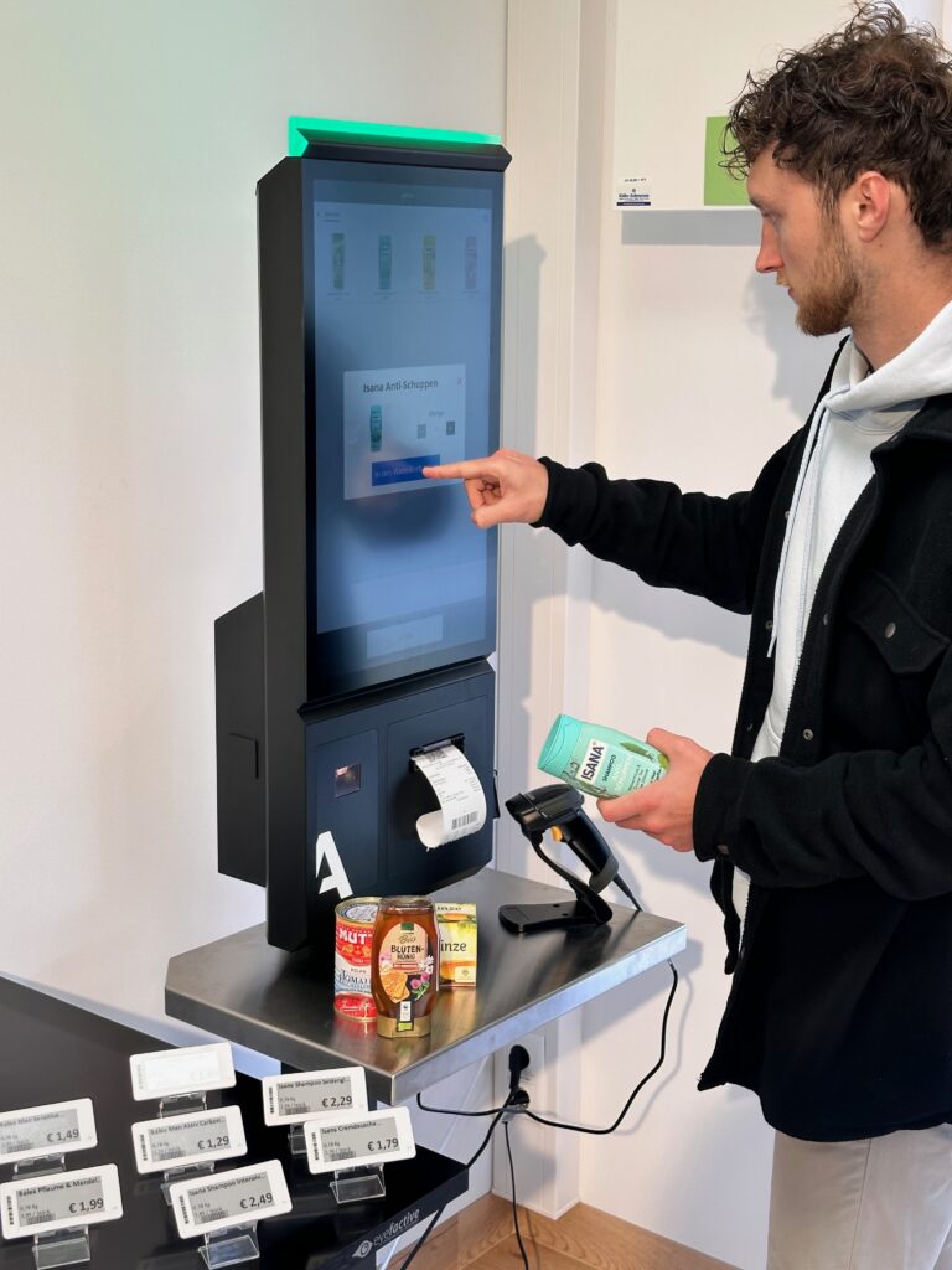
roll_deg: -0.3
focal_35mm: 48
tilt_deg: -11.2
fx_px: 1760
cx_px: 476
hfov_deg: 30.3
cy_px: 635
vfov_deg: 39.7
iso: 50
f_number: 1.78
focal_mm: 6.86
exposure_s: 1/121
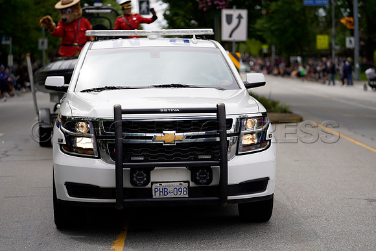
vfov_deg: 13.8
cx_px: 188
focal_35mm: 99
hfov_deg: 20.6
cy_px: 126
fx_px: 1034
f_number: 2.8
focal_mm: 99
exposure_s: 1/400
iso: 100
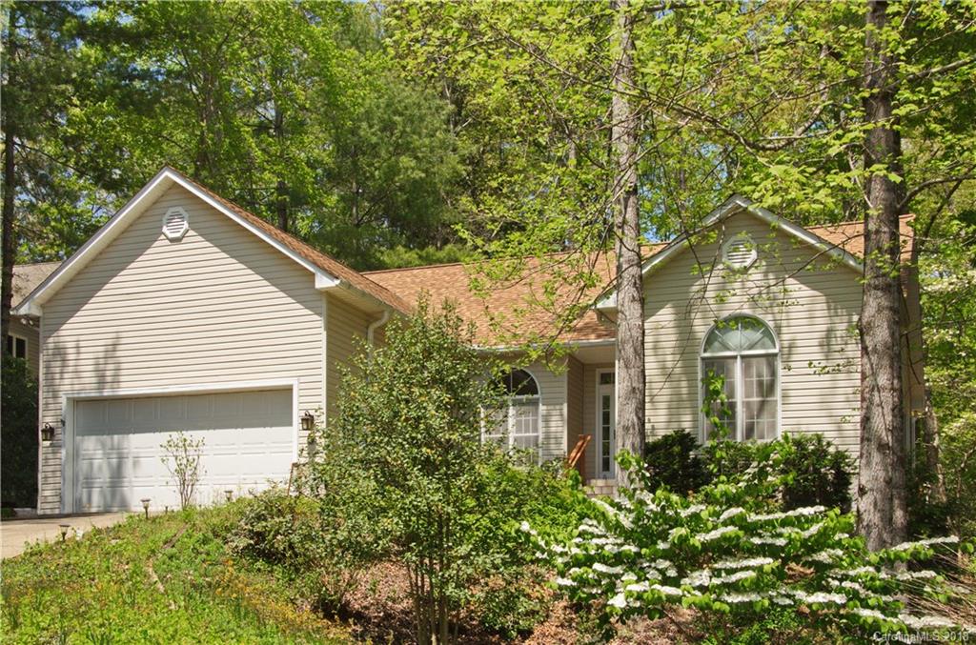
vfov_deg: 31.7
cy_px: 322
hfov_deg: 46.5
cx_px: 488
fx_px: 1136
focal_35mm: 42
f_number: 16
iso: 640
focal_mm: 28
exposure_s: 1/320
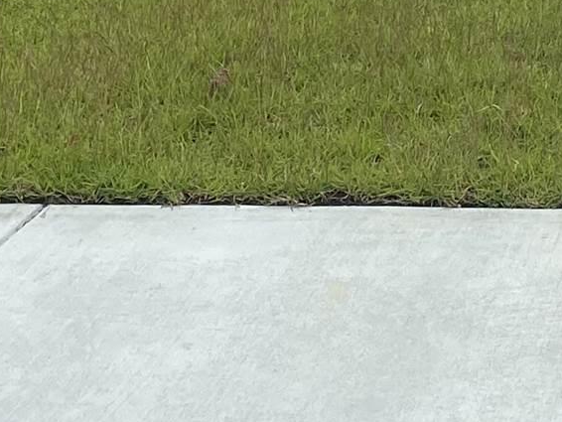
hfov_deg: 13.4
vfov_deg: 9.4
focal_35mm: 141
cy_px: -583
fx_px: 2290
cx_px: 780
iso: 32
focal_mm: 4.25
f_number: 1.8
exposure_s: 1/2410
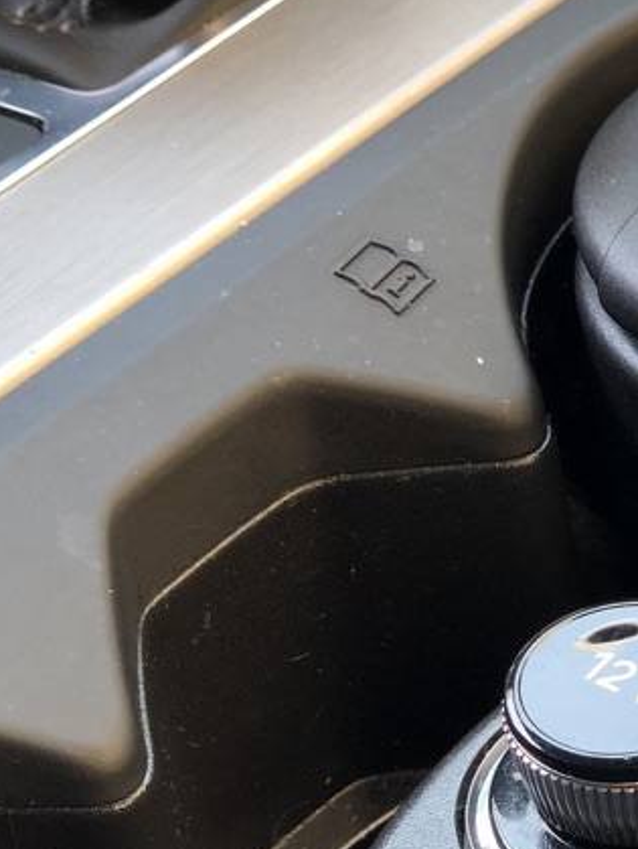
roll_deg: +4.8
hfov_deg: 11.8
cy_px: 385
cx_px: 654
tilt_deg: -31.6
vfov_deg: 15.9
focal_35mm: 124
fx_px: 3043
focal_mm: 6
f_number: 2.4
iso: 40
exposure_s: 1/60
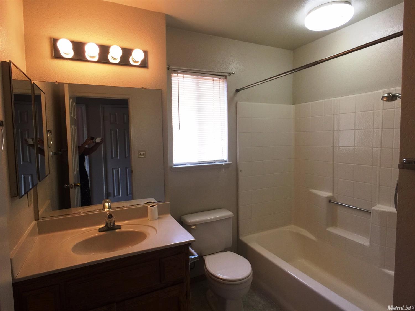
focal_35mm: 29
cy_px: 156
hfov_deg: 61.7
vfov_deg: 48.2
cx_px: 208
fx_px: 348
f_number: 2.2
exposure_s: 1/30
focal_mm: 4.15
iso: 32
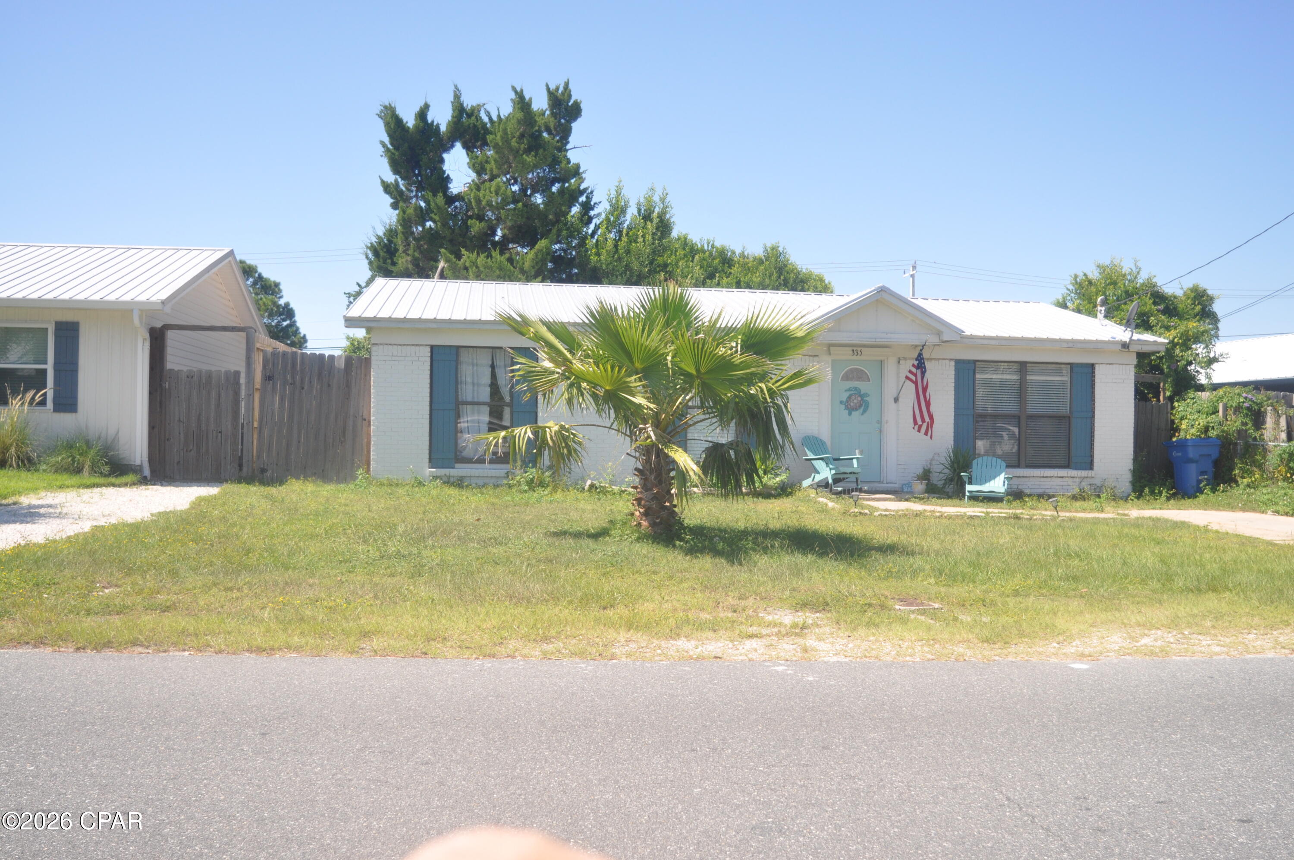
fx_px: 1077
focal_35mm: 30
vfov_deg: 43.5
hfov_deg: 62.0
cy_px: 430
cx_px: 647
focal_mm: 20
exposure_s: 1/1250
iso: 400
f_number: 5
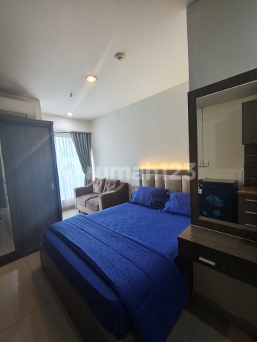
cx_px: 128
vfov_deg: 98.1
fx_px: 148
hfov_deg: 81.9
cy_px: 171
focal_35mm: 15
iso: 400
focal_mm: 1.65
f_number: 2.2
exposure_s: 1/50
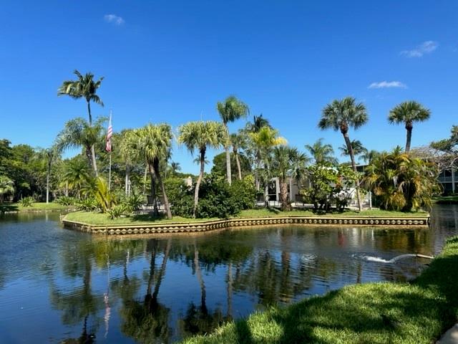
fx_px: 318
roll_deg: -0.4
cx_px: 229
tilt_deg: +2.6
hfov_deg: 71.6
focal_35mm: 24
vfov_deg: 56.8
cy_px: 172
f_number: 1.78
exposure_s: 1/3058
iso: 80
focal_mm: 6.86
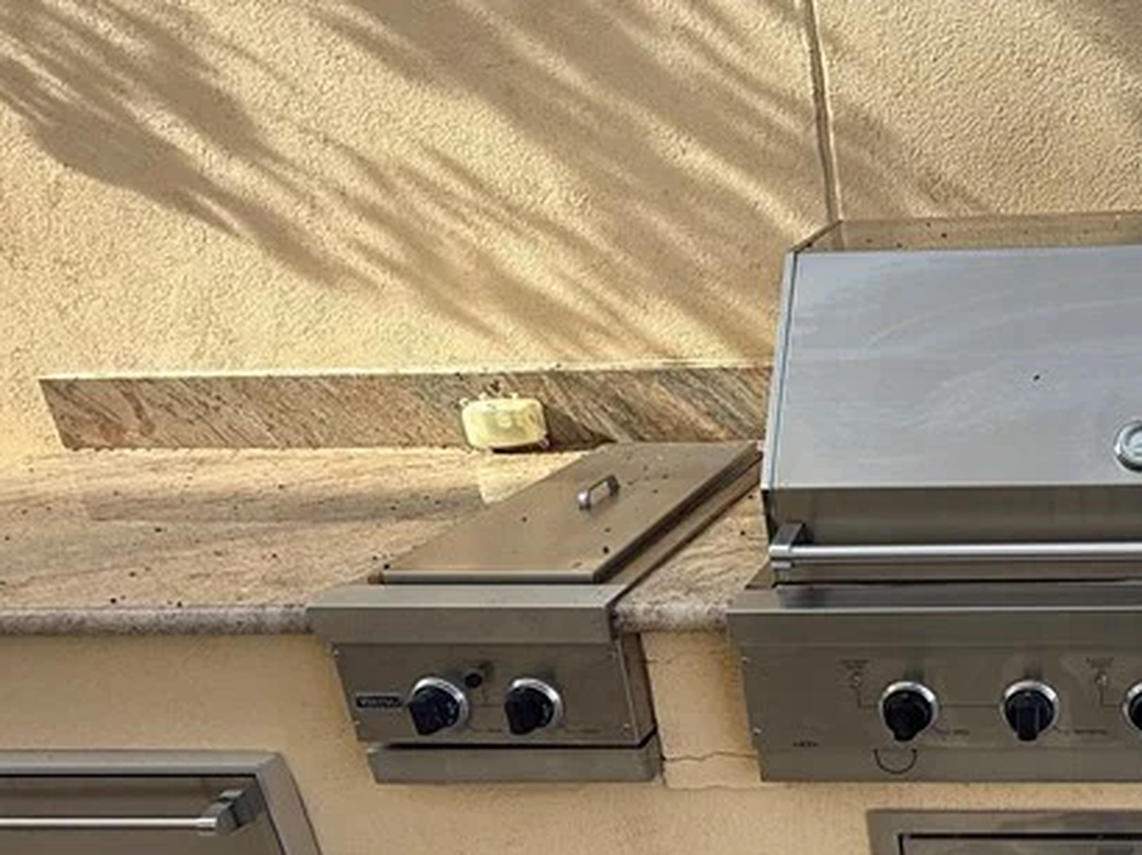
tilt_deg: -22.7
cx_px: 1103
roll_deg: +2.0
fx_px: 1154
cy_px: 590
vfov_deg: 40.0
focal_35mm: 35
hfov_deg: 45.6
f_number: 2.2
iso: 50
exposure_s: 1/465
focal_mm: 2.22
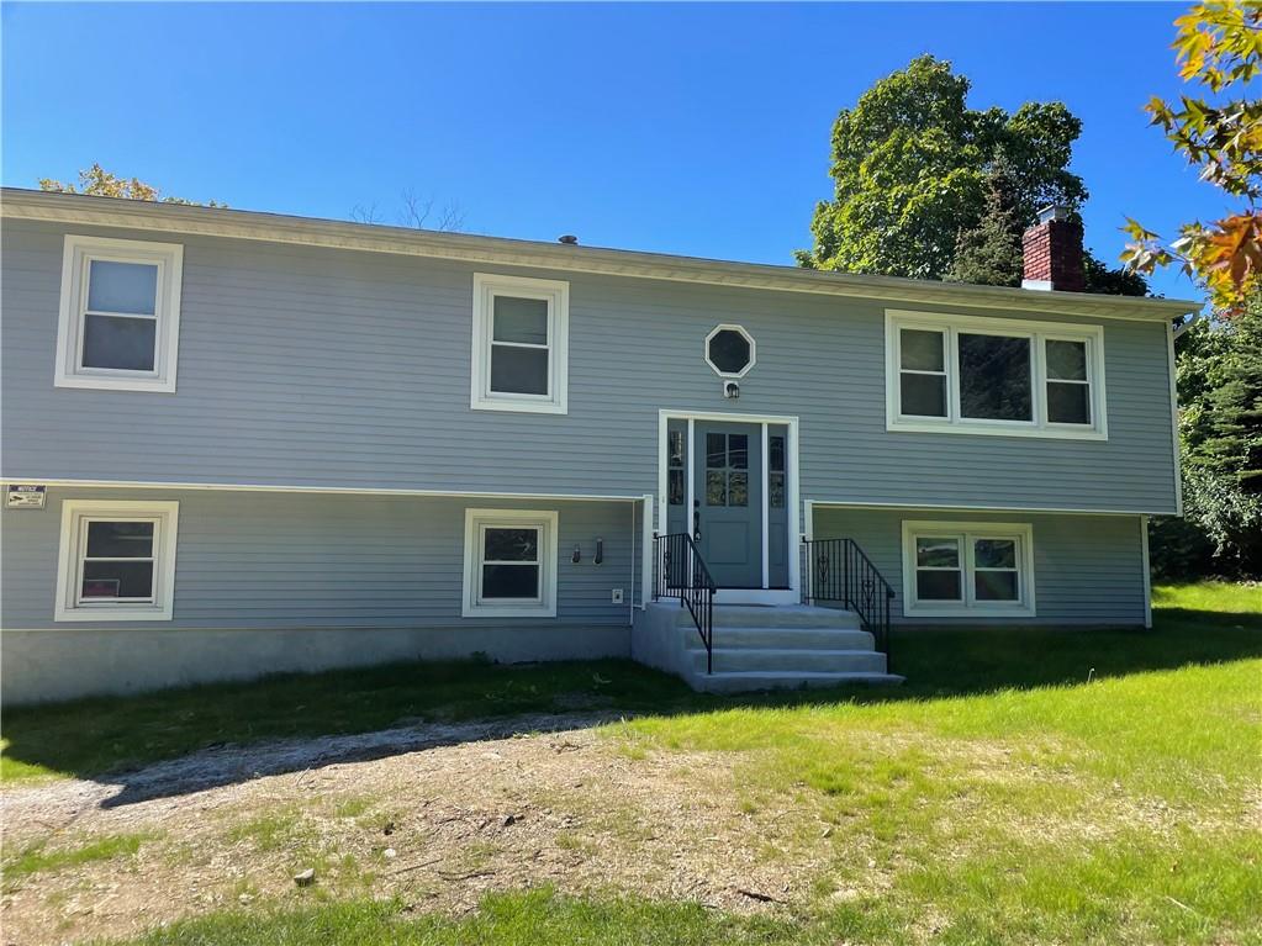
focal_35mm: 26
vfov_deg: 53.1
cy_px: 473
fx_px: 948
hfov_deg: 67.3
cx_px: 631
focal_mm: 4.2
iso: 32
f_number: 1.6
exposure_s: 1/1916
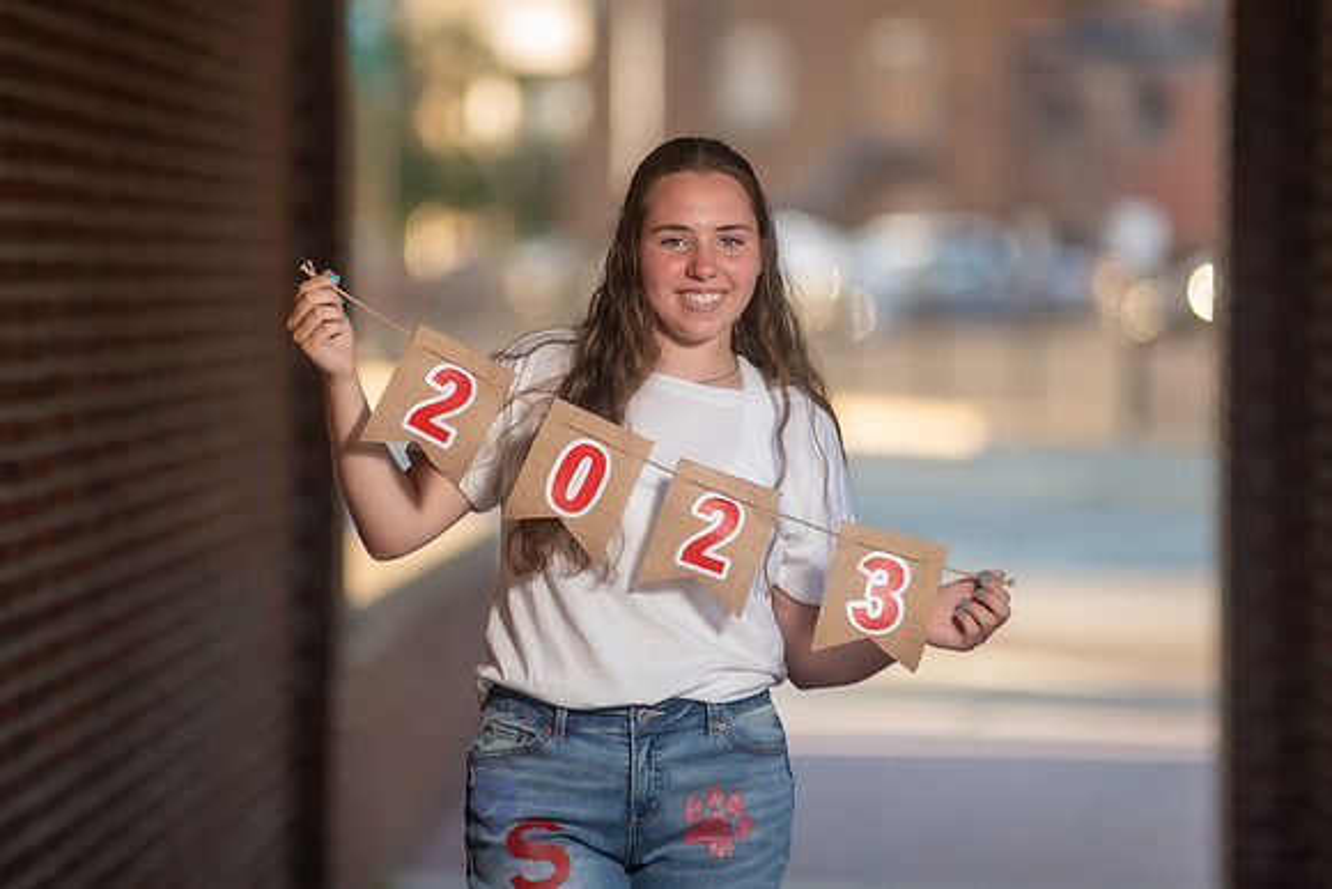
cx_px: 715
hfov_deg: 7.7
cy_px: 349
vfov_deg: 5.2
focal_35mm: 266
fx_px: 9841
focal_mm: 200
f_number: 2.8
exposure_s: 1/200
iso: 50
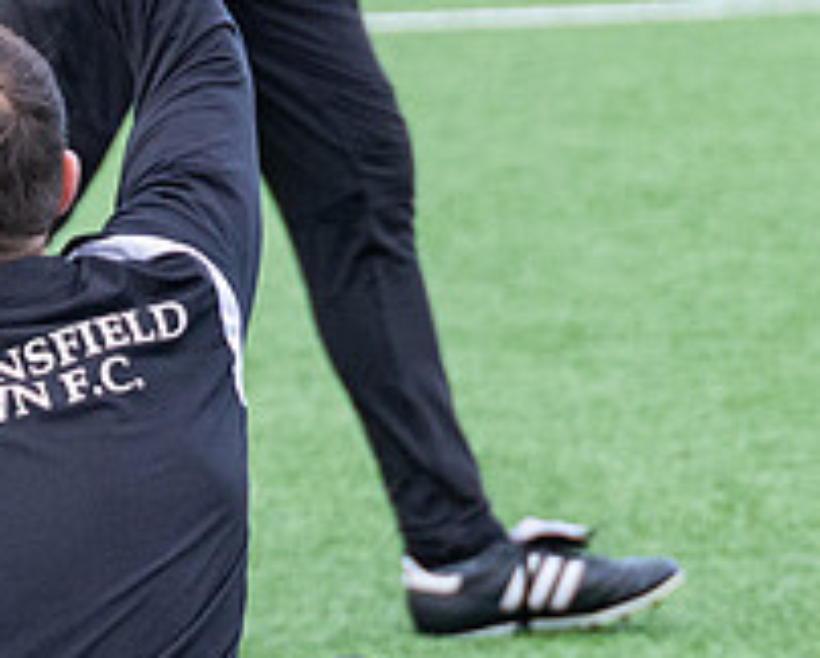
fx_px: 14843
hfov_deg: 3.2
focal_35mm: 611
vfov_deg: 2.5
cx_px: 326
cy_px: 797
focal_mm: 98
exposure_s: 1/1250
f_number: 4
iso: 800
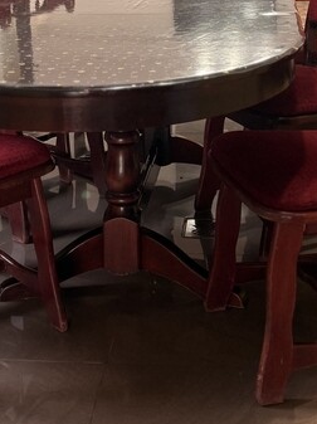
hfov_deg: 20.1
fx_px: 893
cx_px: 158
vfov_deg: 24.7
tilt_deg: -5.7
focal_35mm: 73
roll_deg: +1.2
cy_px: -50
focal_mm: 6.76
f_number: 1.78
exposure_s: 1/100
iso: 125
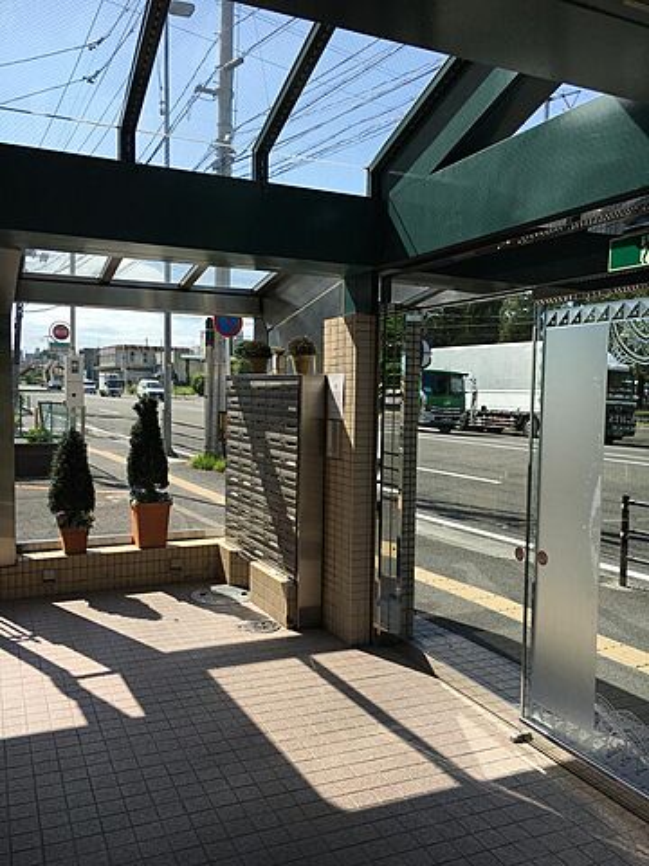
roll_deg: -1.8
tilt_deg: -1.3
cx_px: 324
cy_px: 433
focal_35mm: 29
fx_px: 725
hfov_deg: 48.2
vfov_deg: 61.7
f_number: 2.2
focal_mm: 4.15
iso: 25
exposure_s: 1/1326
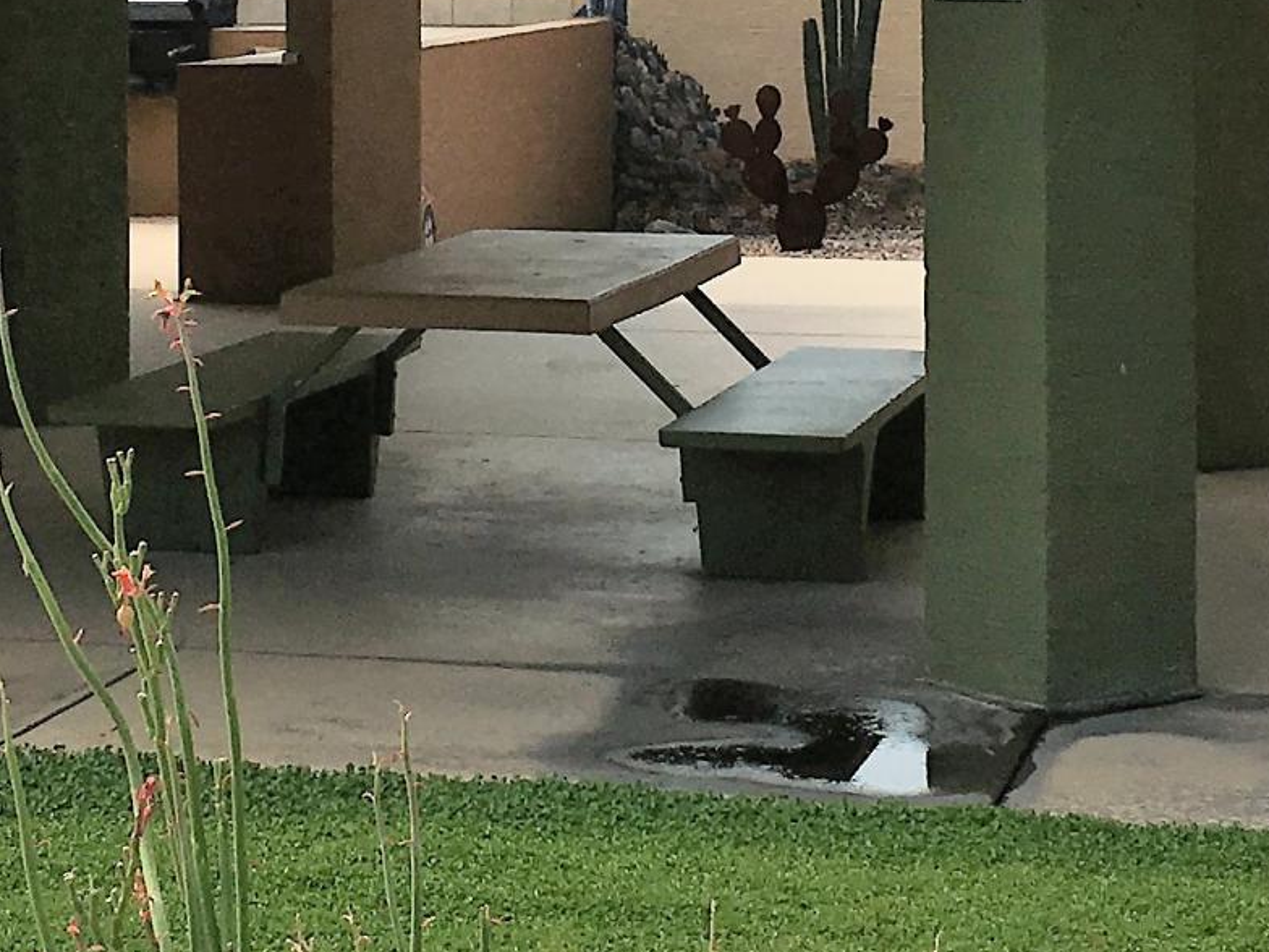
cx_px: 458
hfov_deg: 17.7
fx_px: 4069
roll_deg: +0.2
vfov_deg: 13.0
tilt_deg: +0.0
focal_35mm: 111
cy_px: -142
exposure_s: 1/2331
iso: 25
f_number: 2.2
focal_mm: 4.15
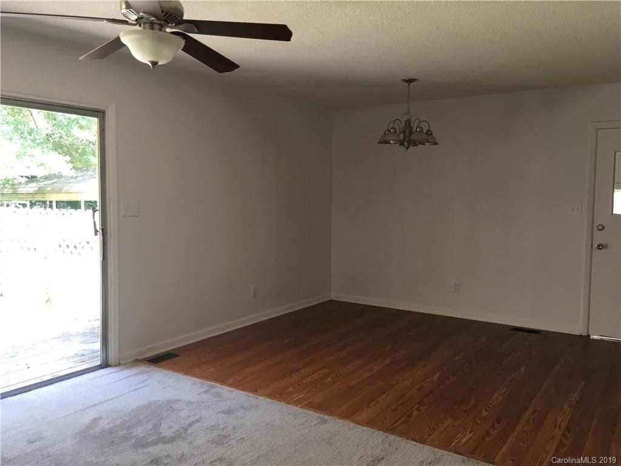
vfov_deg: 48.2
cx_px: 310
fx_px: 520
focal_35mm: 29
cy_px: 233
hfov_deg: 61.7
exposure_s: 1/30
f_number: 2.2
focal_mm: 4.15
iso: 50
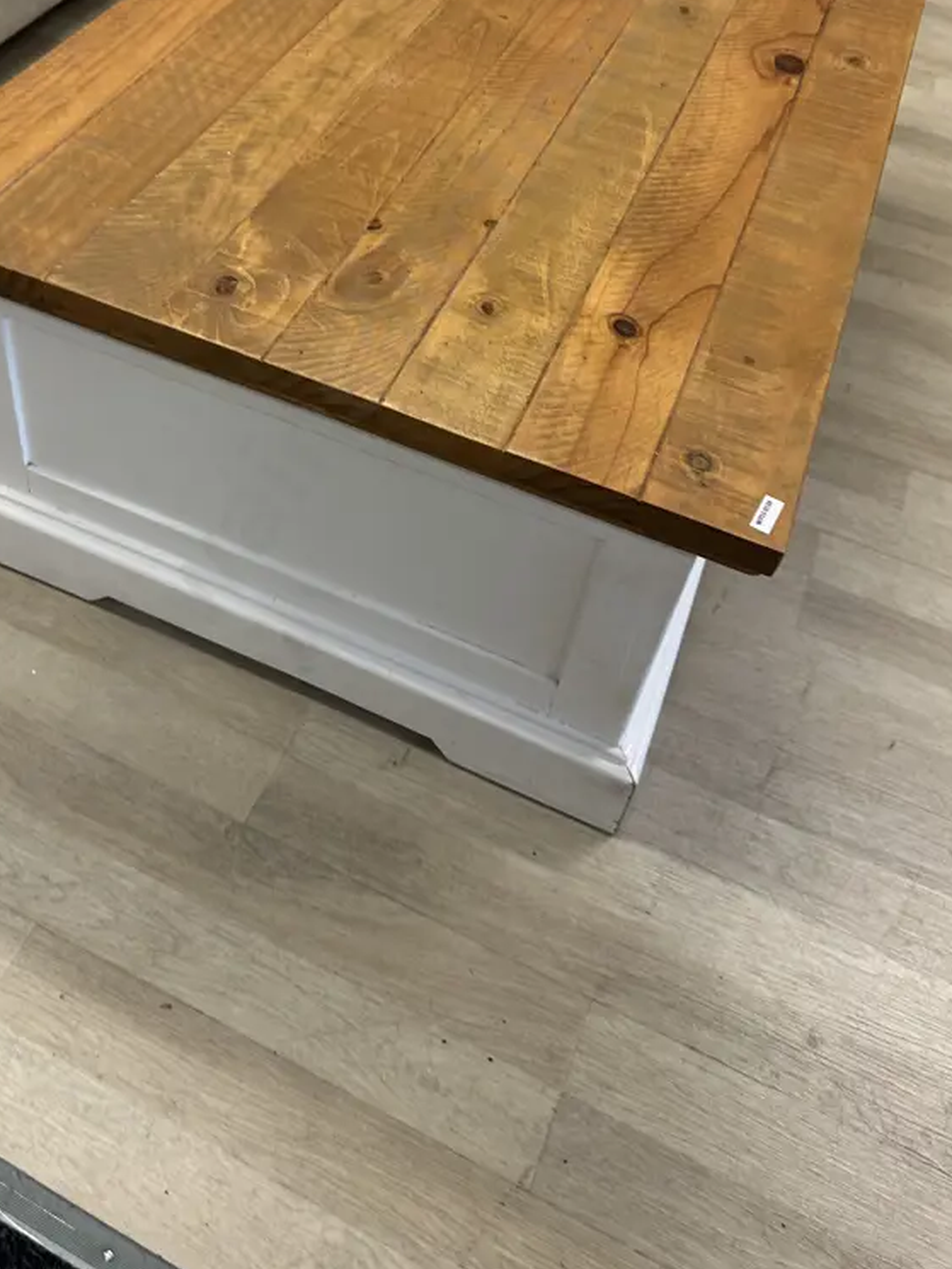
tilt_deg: -44.9
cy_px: 404
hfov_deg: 42.5
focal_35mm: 33
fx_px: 1210
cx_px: 339
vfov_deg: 54.0
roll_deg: -9.5
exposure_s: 1/100
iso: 125
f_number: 1.78
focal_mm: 6.86
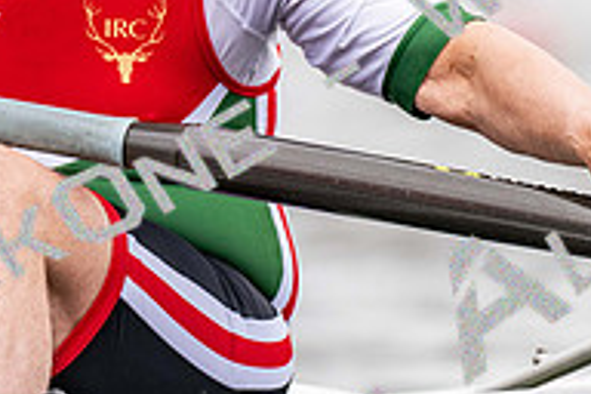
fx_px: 29712
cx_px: 185
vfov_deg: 0.8
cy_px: 91
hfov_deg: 1.1
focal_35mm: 1810
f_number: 4
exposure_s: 1/2500
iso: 640
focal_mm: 600
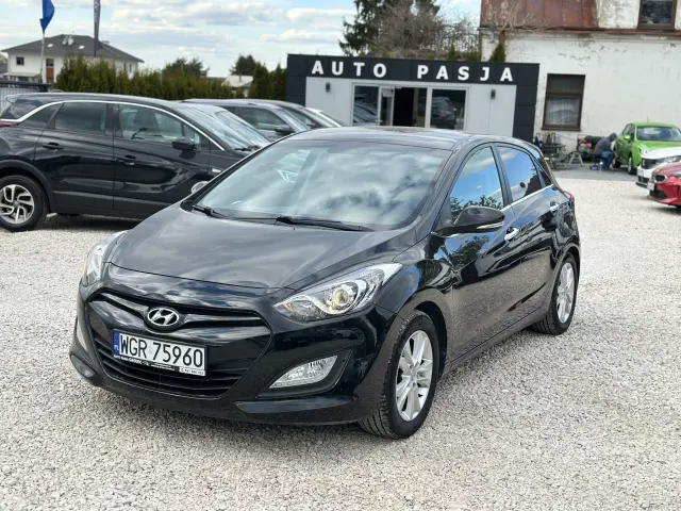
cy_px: 256
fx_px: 944
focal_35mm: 48
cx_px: 340
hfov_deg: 39.7
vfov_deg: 30.3
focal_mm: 6.86
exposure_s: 1/1199
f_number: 1.78
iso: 80
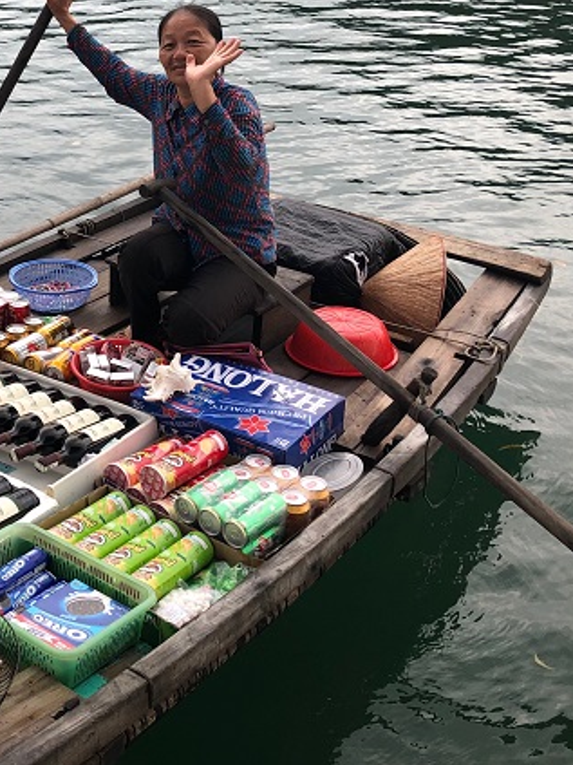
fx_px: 1170
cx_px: 61
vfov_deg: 35.6
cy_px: 224
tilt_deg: -20.9
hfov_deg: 26.6
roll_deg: +1.9
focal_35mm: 53
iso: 25
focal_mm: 3.99
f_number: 1.8
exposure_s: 1/120
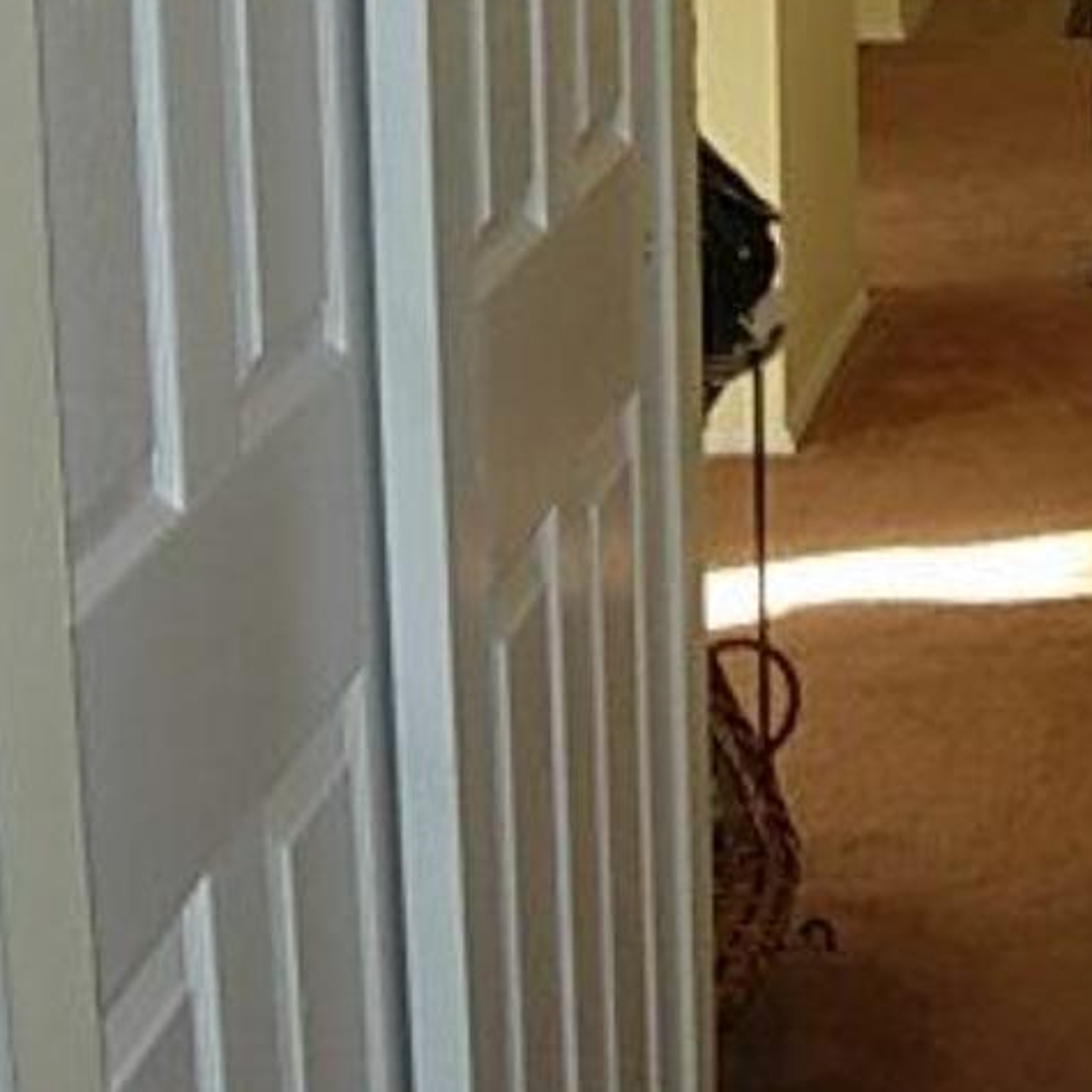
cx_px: 935
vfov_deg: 17.0
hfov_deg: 16.9
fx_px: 3640
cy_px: 334
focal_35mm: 102
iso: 79
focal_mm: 7.8
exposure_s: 1/32
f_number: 2.8
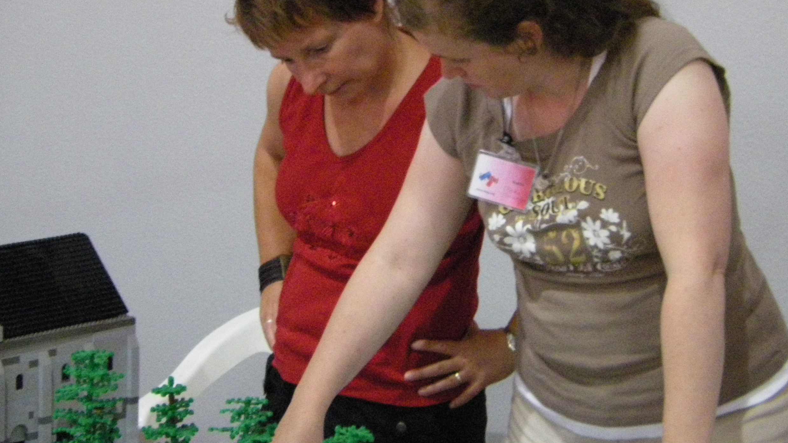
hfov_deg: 17.2
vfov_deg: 9.7
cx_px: 412
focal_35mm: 125
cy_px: 148
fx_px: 2612
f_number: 4
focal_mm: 14.4
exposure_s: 1/15
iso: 800
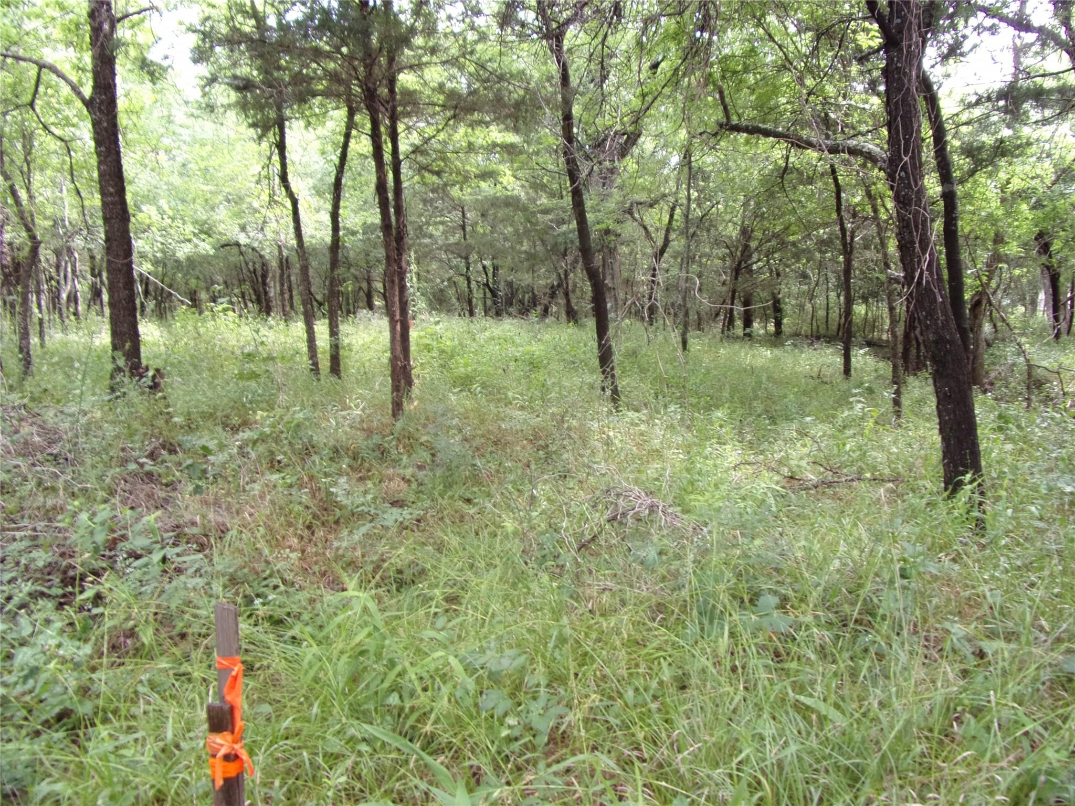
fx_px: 745
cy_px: 403
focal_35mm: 24
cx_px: 538
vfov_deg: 56.8
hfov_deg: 71.6
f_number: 3.3
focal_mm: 4.3
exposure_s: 1/34
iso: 80
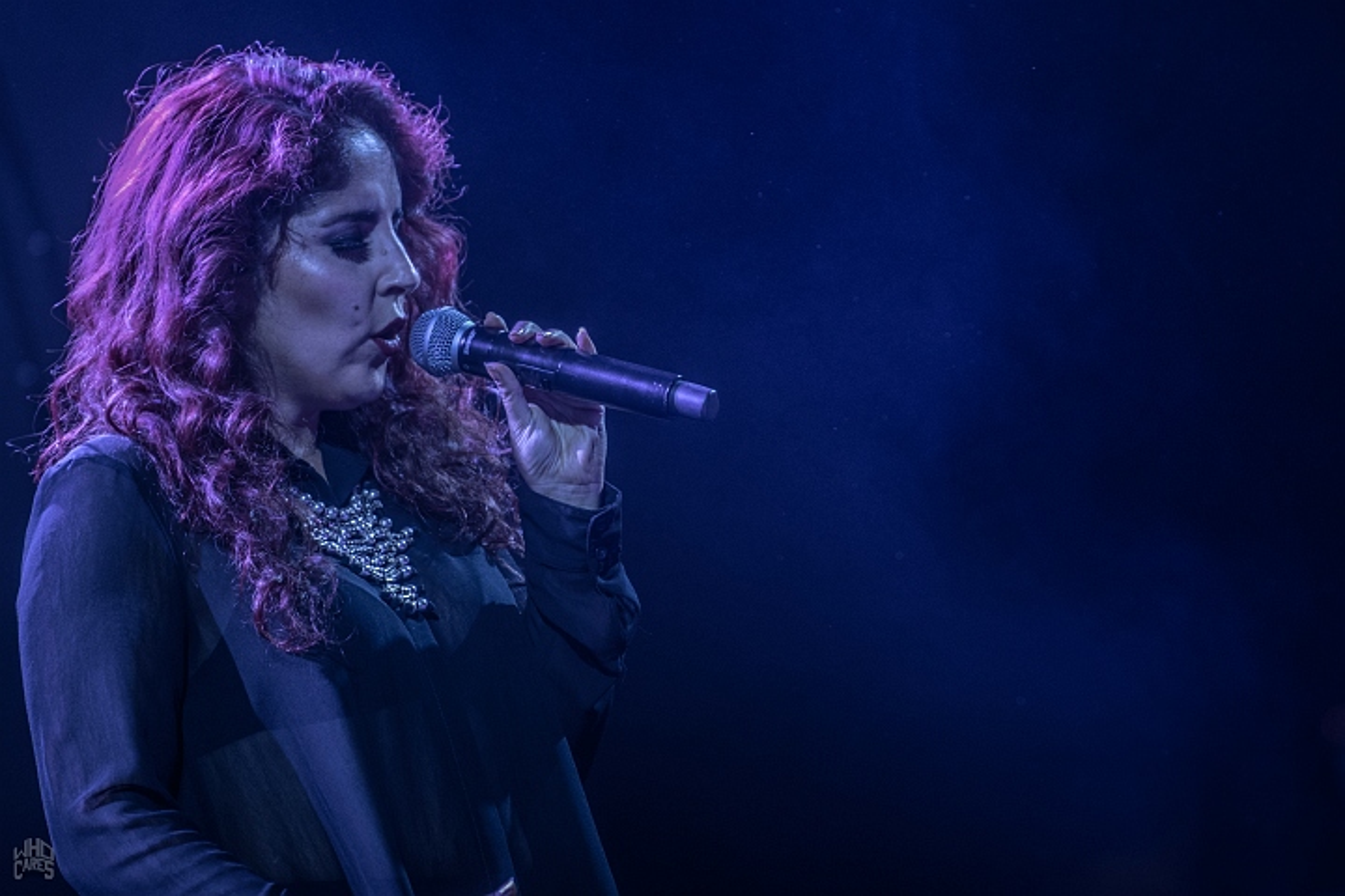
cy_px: 448
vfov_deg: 4.6
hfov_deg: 6.9
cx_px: 672
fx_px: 11207
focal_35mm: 300
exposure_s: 1/100
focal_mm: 200
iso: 1250
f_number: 2.8
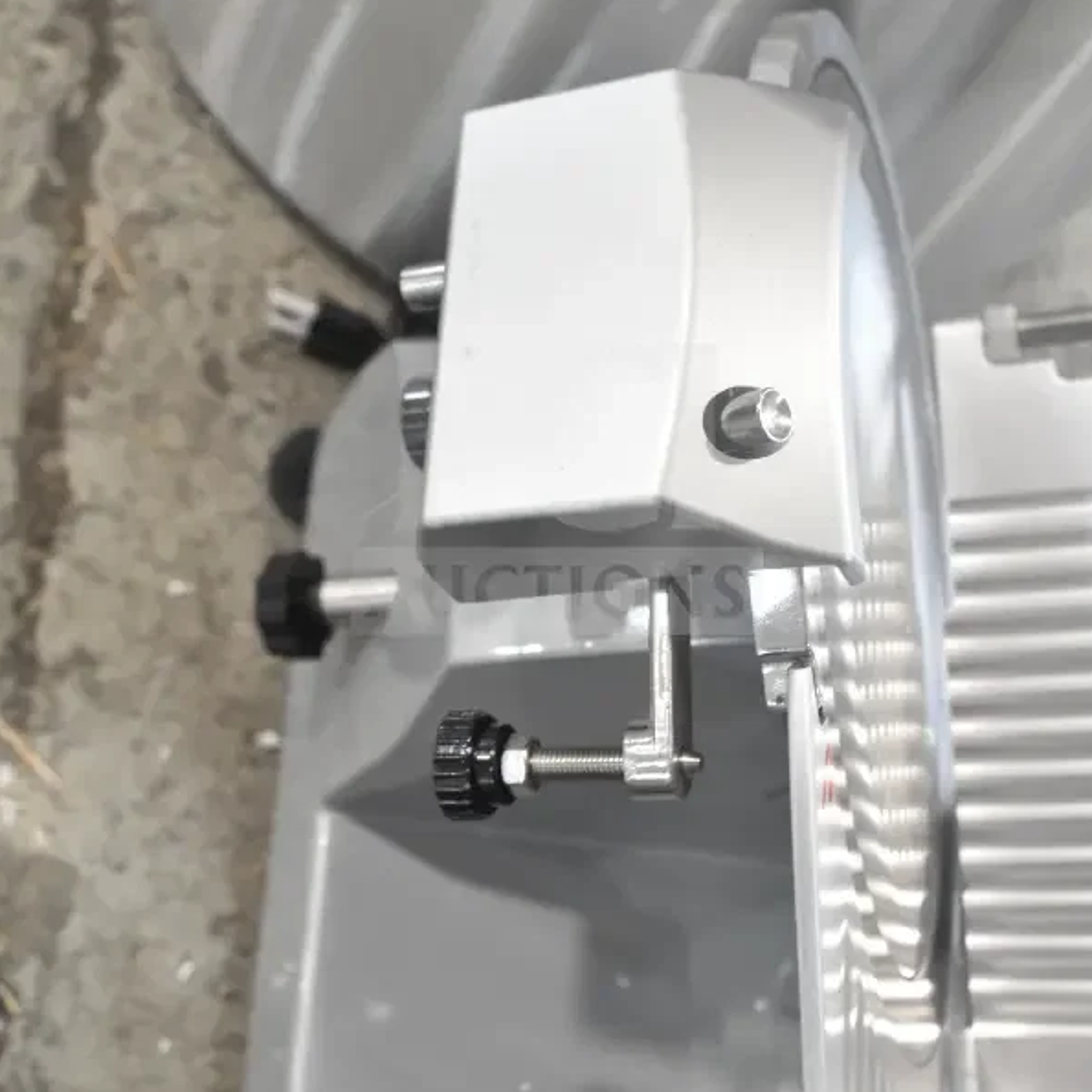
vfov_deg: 36.0
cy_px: 488
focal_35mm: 47
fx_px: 1677
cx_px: 556
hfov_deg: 36.1
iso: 1600
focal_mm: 24
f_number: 5
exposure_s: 1/100
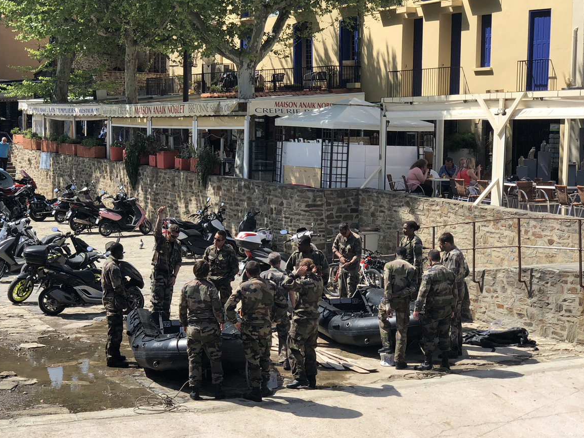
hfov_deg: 27.0
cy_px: 250
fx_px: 1215
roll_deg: +0.4
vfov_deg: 20.4
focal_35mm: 72
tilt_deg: -5.1
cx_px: 252
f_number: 2.4
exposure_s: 1/857
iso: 16
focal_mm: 6
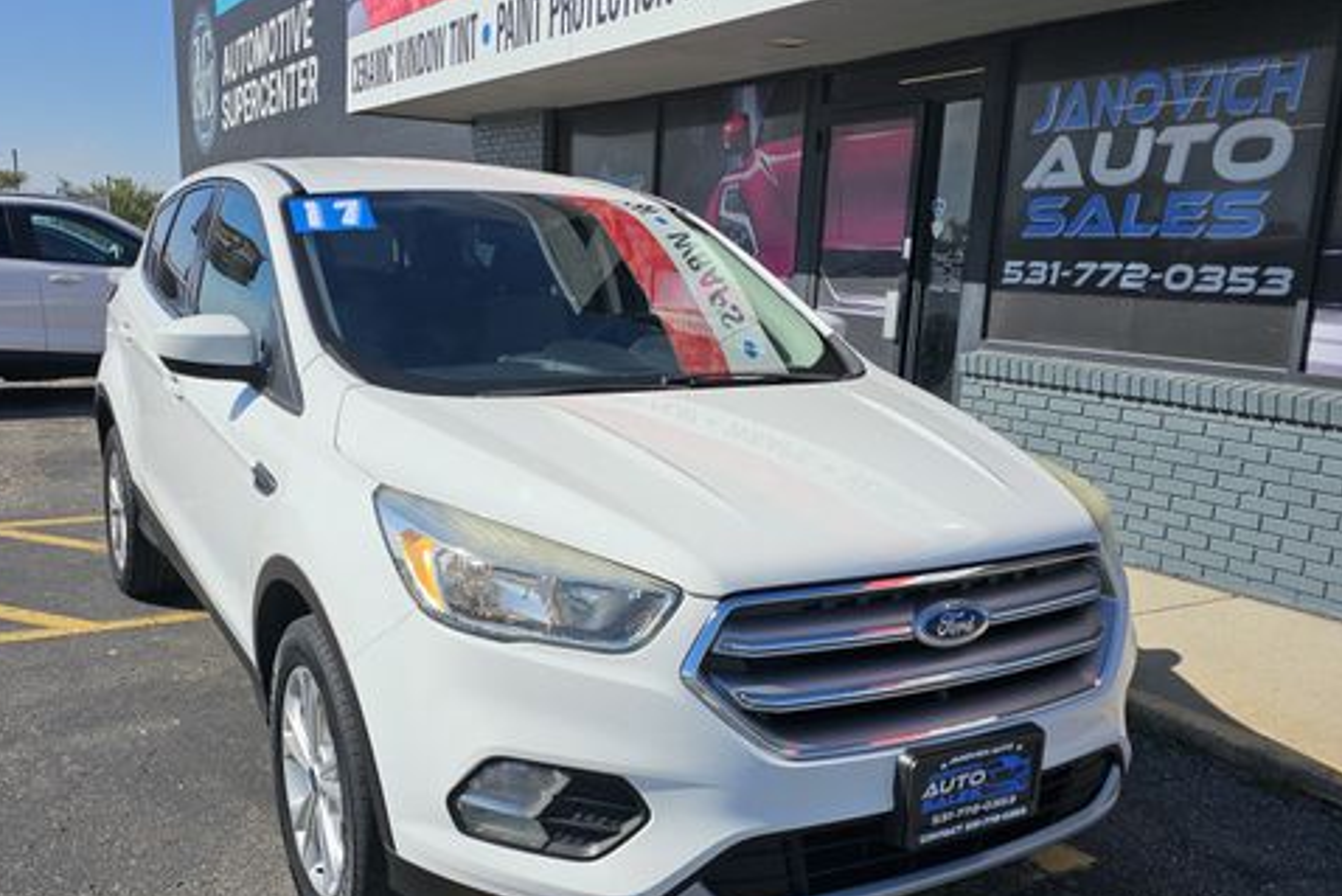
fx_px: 1193
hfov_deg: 58.7
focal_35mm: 32
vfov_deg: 41.1
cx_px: 629
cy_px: 486
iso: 12
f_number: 1.7
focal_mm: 6.3
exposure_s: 1/1468
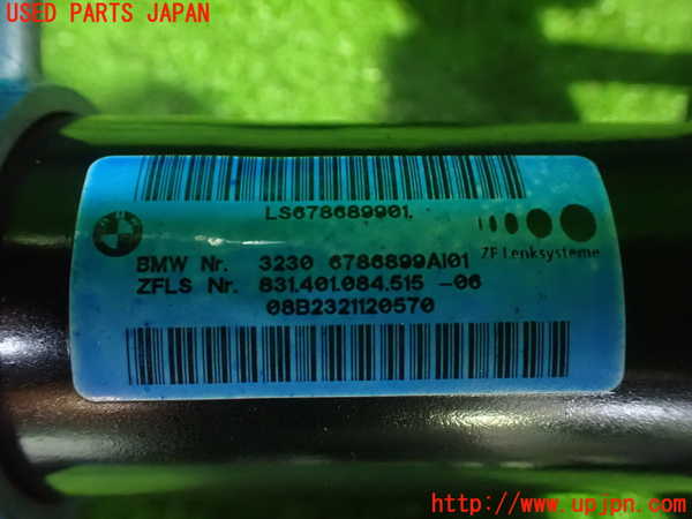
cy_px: 260
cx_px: 346
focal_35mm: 30
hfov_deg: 60.0
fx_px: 600
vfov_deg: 46.8
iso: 1600
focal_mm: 5.4
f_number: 2.3
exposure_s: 1/20
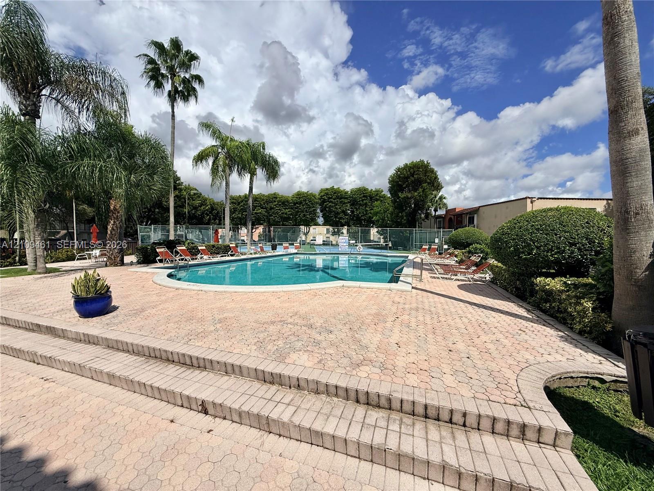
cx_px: 327
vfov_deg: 85.7
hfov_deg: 102.1
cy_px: 246
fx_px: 265
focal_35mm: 14
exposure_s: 1/6173
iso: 40
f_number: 2.2
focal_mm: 2.22
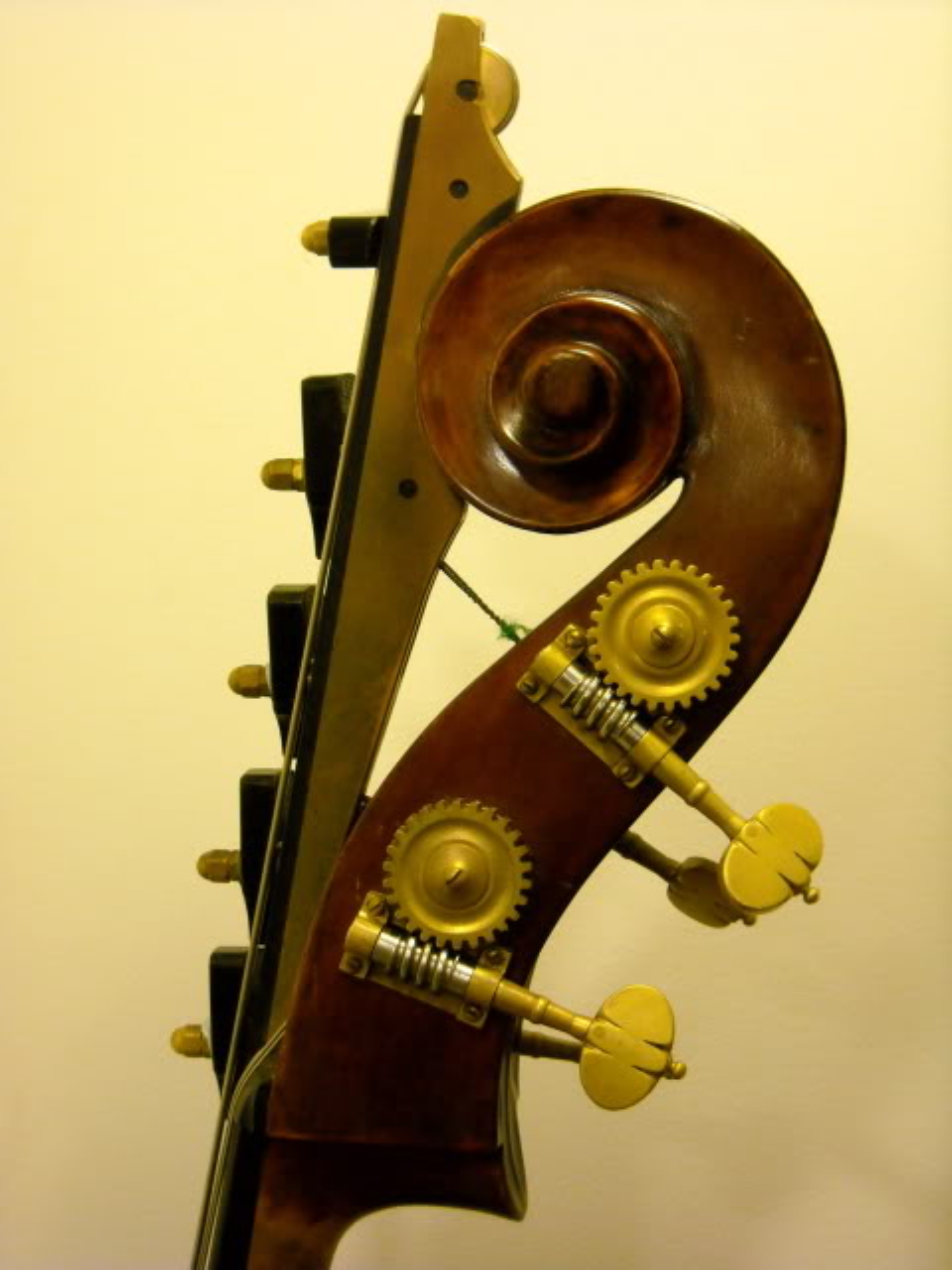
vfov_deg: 25.7
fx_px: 2787
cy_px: 635
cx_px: 476
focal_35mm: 76
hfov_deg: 19.4
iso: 400
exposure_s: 1/47
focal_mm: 12.3
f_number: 3.9
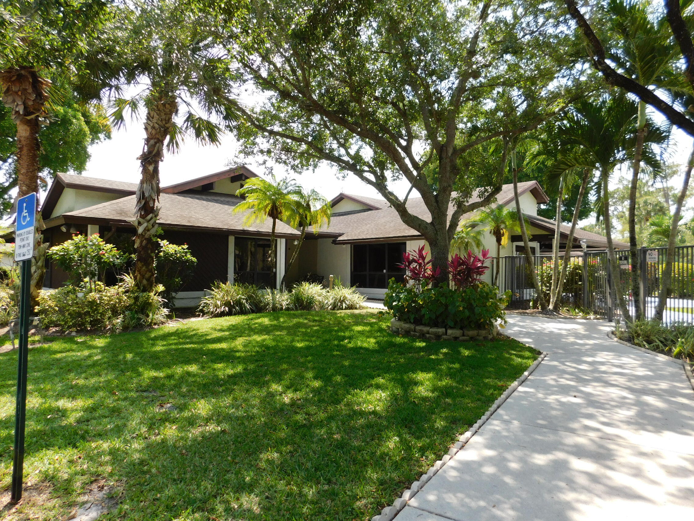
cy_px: 260
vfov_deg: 58.9
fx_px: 461
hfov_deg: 73.9
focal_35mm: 23
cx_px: 347
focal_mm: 4
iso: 125
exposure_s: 1/500
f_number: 3
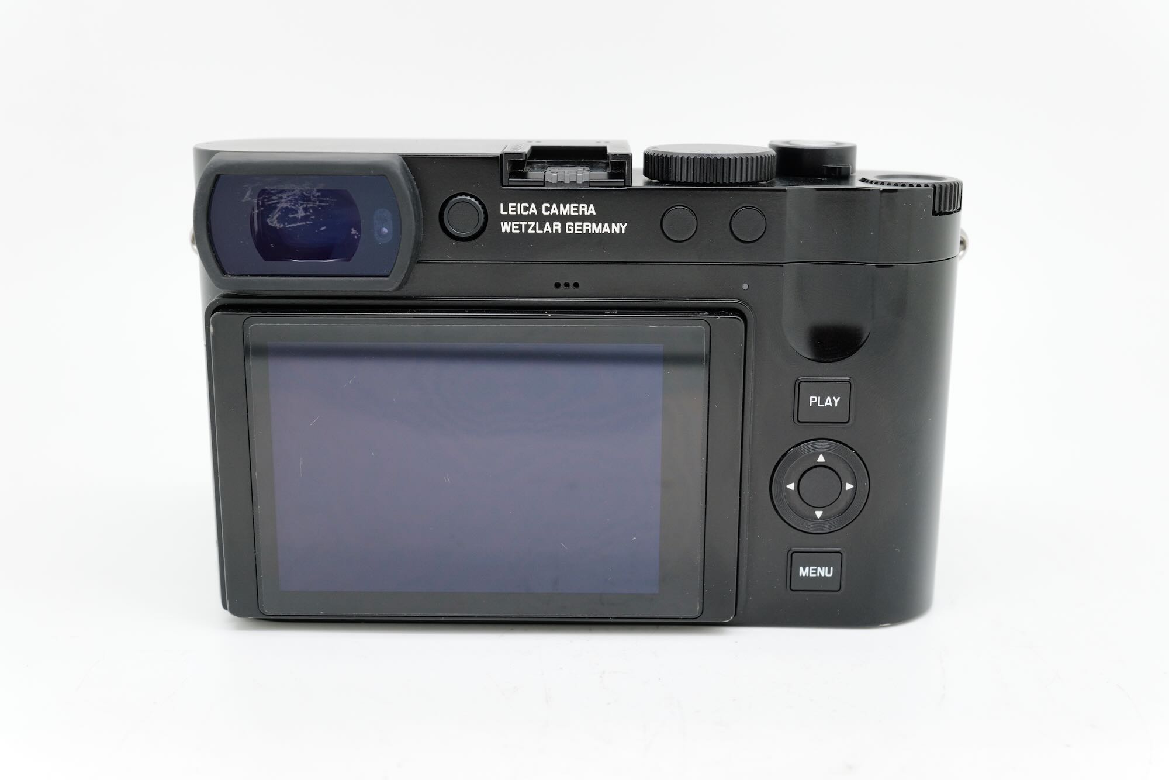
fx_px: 1396
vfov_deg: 31.2
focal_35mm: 43
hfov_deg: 45.4
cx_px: 584
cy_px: 390
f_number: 9
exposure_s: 1/60
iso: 800
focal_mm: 43
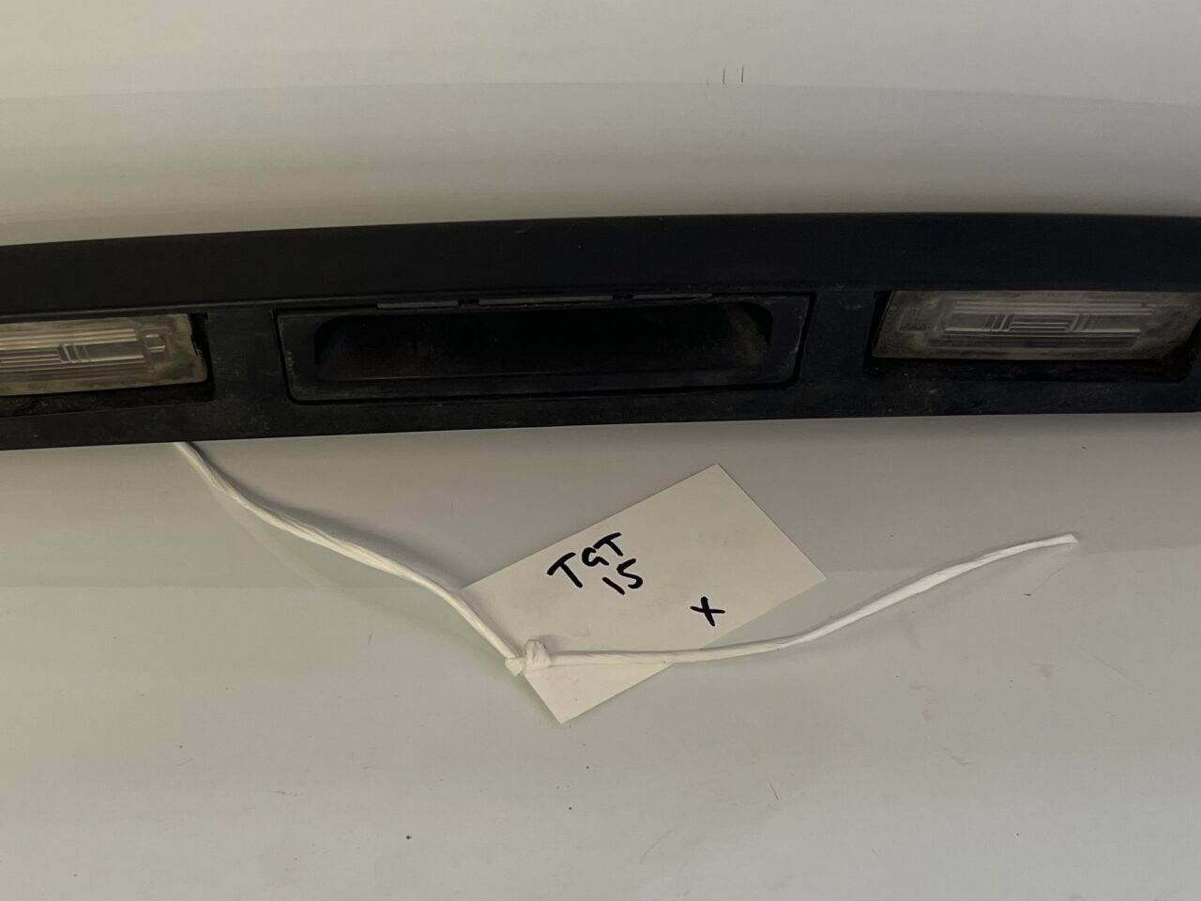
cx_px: 525
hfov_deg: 36.8
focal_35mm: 52
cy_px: 457
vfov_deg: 28.0
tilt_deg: -51.6
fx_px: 1804
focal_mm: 5.1
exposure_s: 1/121
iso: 80
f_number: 1.6
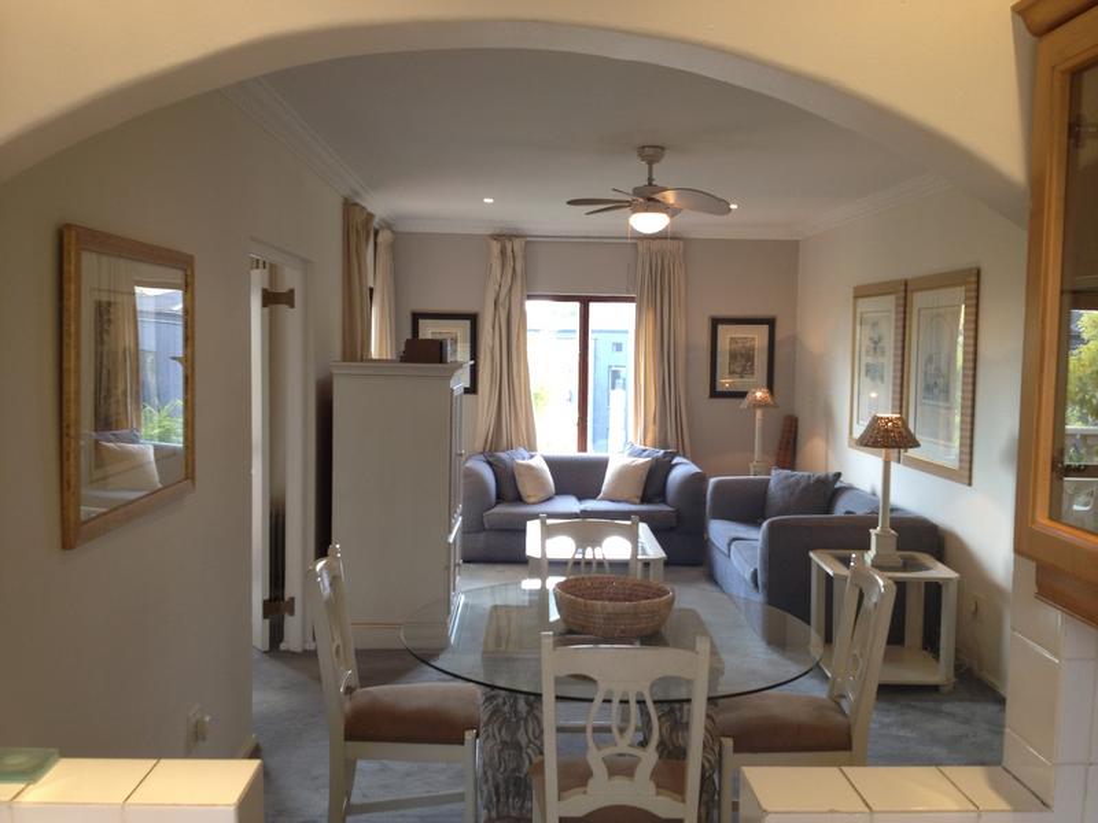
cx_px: 549
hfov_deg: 52.6
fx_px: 1110
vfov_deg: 40.7
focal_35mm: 35
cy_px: 412
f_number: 2.4
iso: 80
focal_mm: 4.28
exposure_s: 1/30
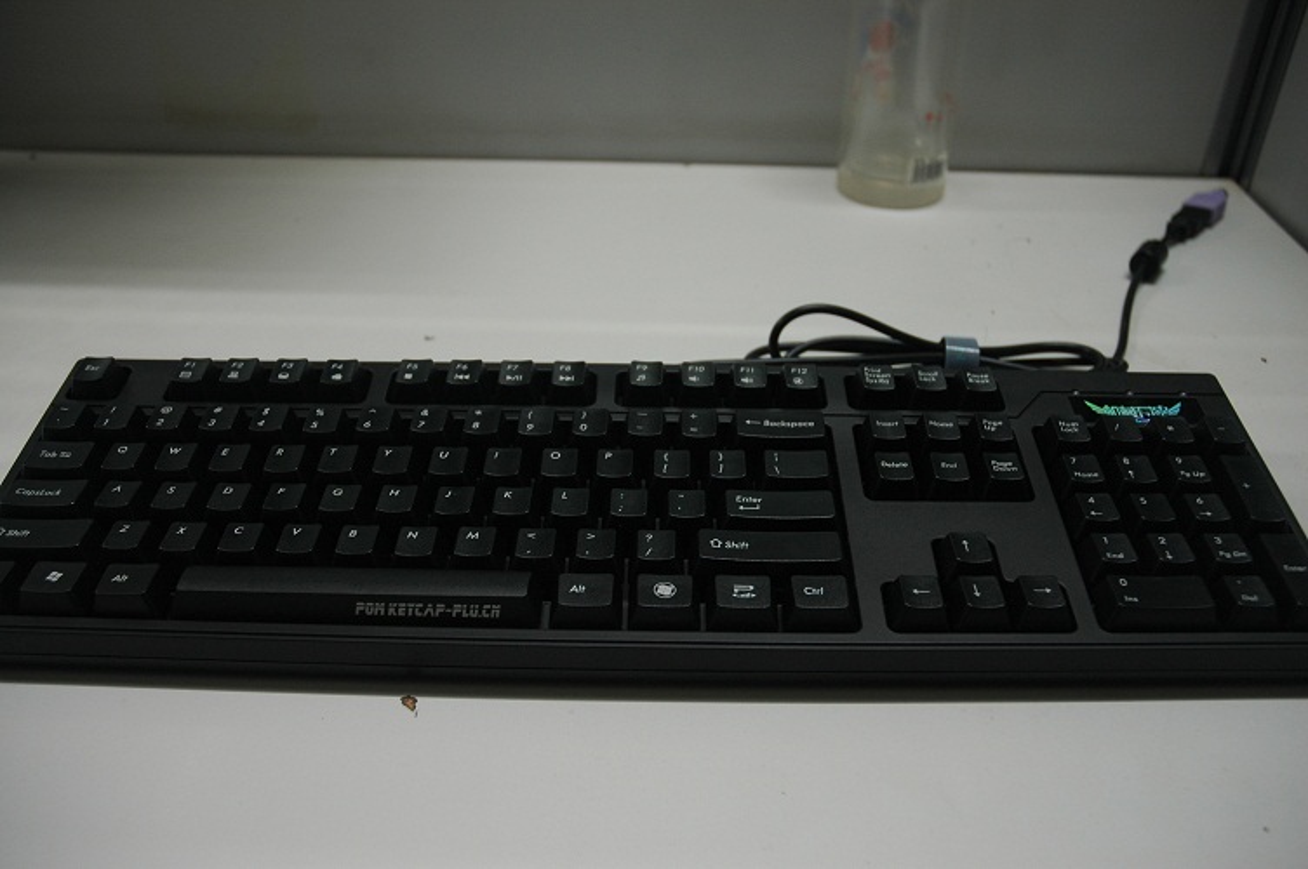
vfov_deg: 39.9
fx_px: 1198
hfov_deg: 57.3
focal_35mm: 33
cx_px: 654
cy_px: 434
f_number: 3.8
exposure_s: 1/6
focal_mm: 22
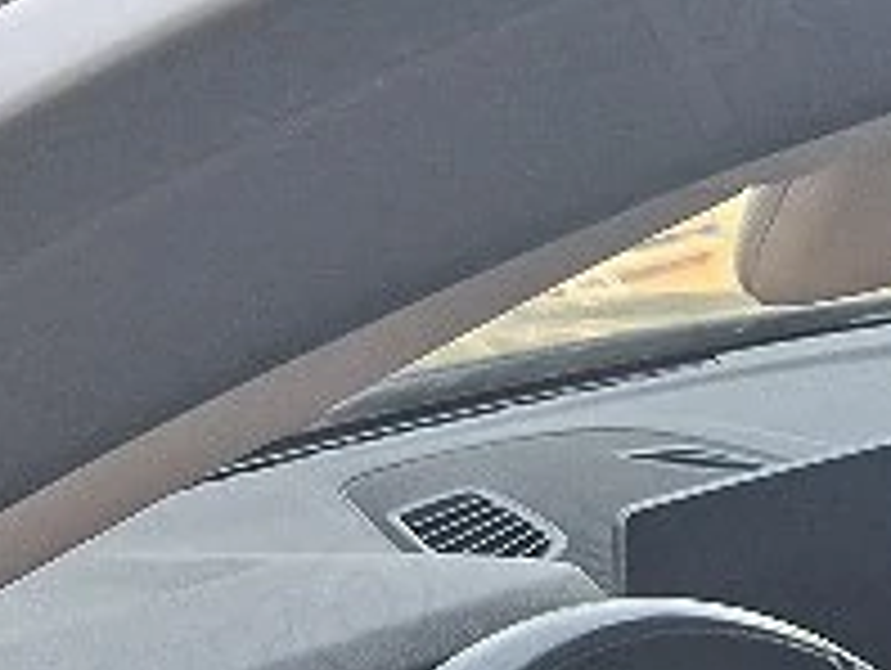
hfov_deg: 15.4
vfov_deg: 12.3
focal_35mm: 116
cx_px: 1408
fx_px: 2989
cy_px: 926
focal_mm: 5.54
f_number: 1.8
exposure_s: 1/130
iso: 50
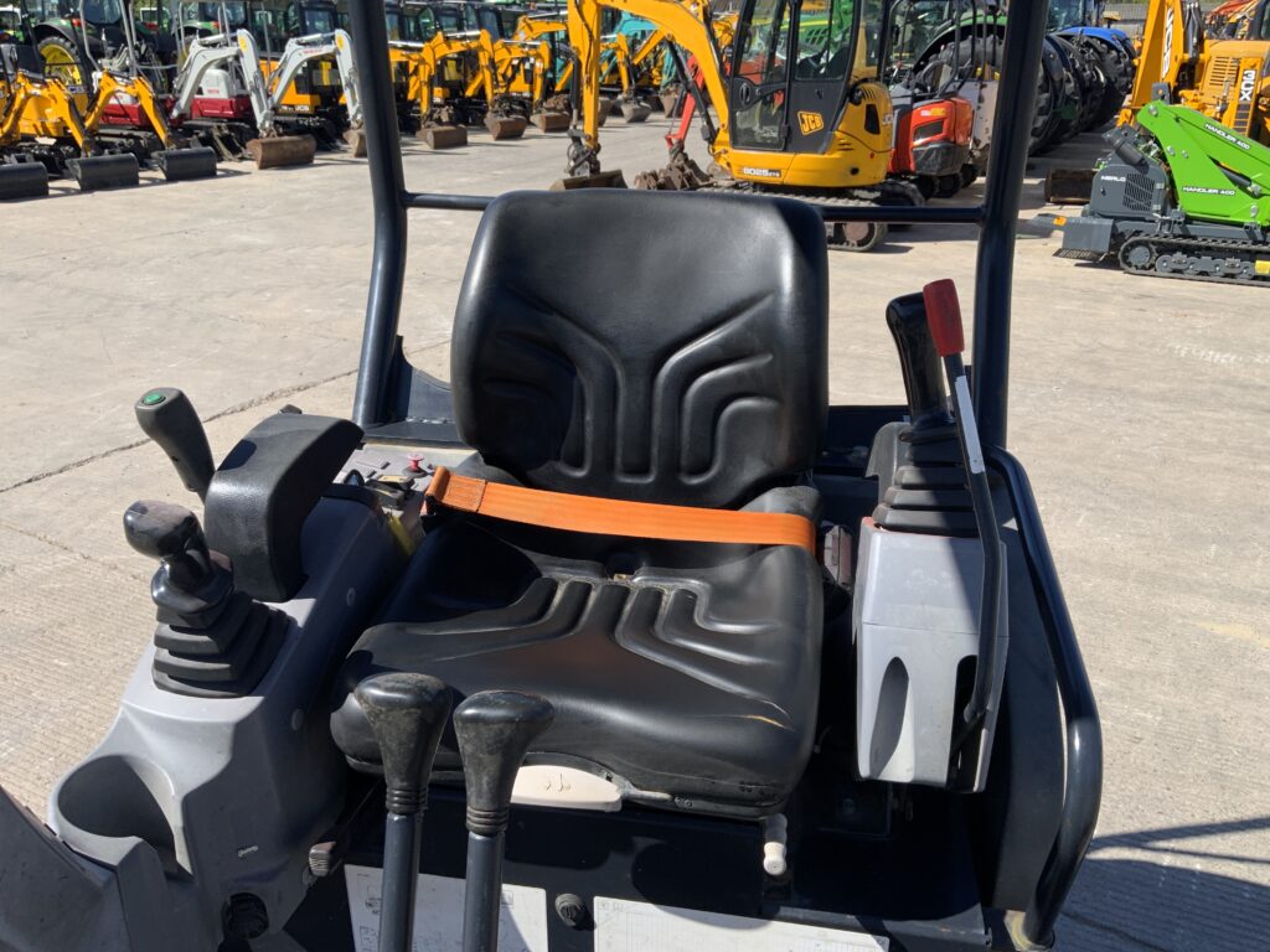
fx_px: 1064
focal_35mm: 29
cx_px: 635
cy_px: 476
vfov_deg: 48.2
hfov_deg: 61.7
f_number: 1.8
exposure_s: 1/1121
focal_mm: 3
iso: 16
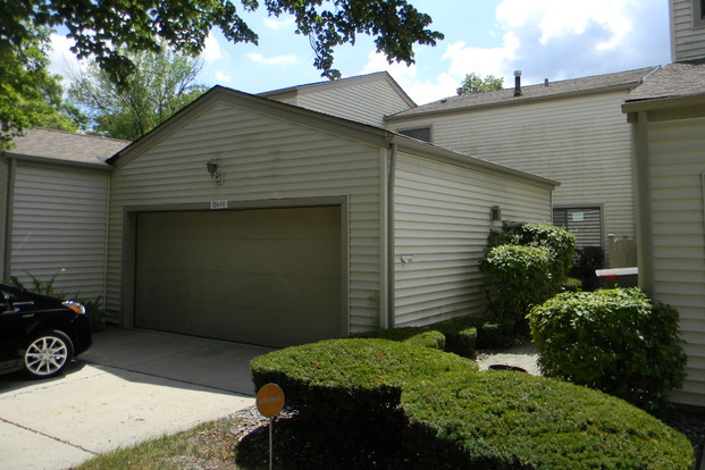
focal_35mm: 30
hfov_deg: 61.9
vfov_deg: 43.5
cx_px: 346
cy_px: 204
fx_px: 587
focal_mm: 5
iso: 80
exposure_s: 1/207
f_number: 7
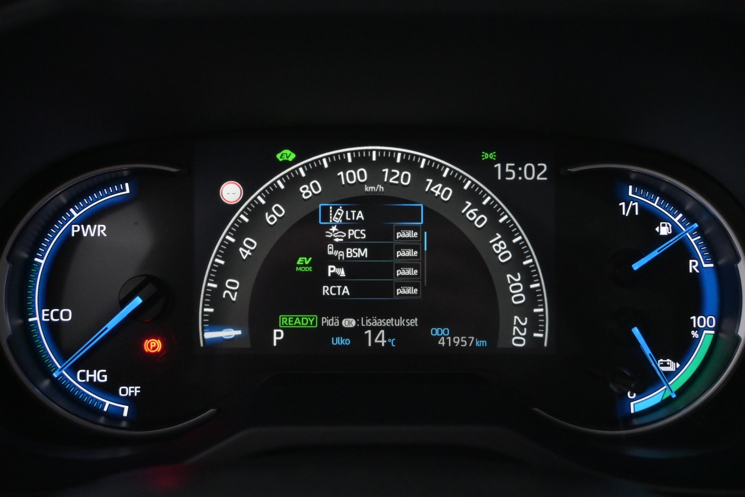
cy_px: 248
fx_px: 978
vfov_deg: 28.5
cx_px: 372
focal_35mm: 47
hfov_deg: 41.7
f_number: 5
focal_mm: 31.5
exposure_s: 1/50
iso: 4000
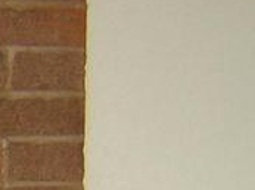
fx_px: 1691
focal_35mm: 230
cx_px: -413
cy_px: 617
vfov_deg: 5.9
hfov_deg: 7.8
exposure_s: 1/30
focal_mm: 8.13
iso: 141
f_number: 2.7
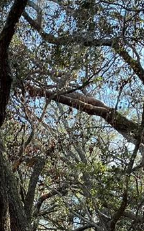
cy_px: 274
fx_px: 585
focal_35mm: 93
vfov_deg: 20.9
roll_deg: -3.3
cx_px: -65
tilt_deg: +2.9
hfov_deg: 13.3
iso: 50
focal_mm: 5.1
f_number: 1.6
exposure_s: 1/335
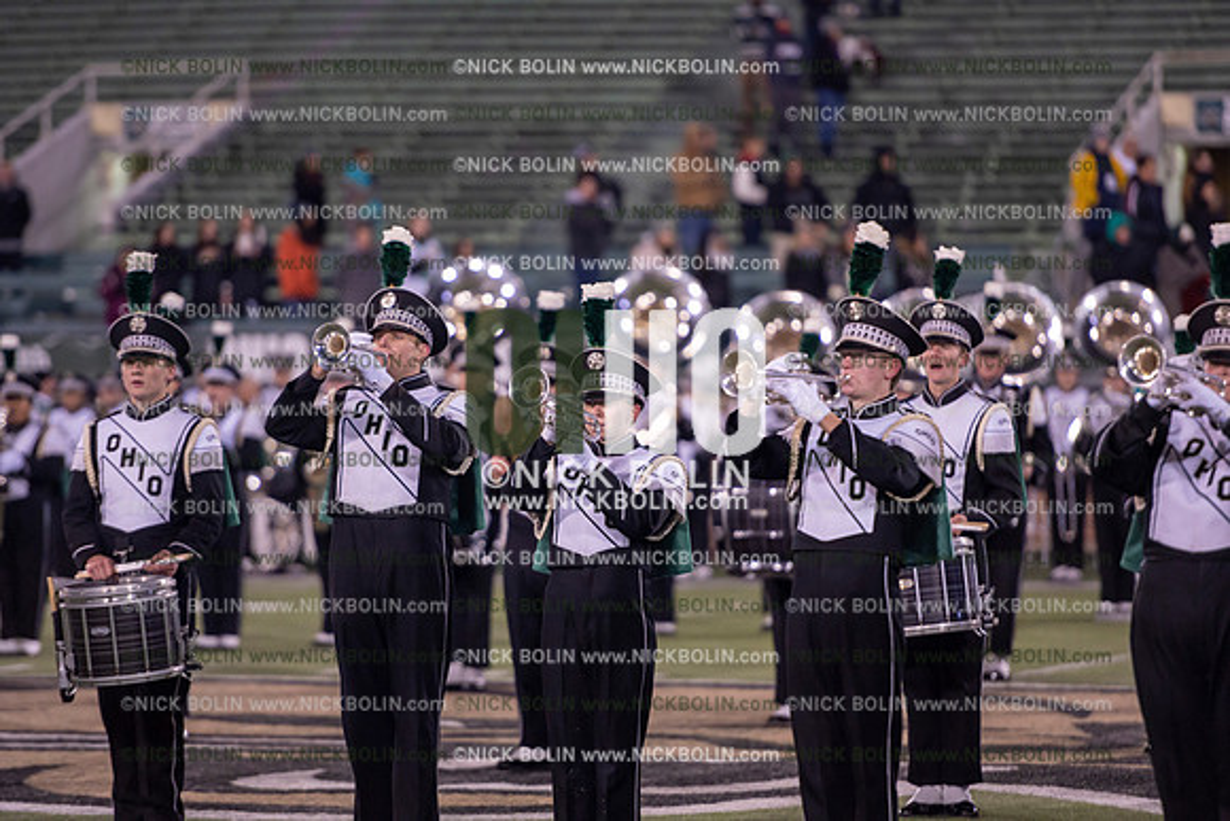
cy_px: 410
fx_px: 6835
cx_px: 615
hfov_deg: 10.3
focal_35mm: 200
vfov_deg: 6.9
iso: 2500
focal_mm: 200
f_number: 2.8
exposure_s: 1/1250
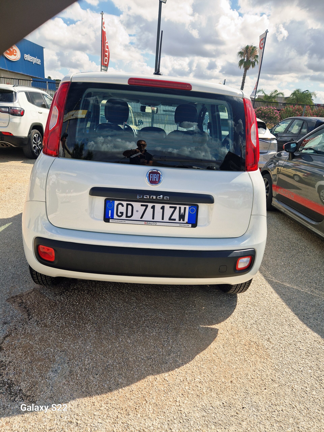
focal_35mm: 23
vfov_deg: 73.9
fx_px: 287
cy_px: 216
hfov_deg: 58.9
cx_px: 162
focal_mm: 5.4
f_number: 1.8
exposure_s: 1/1688
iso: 50
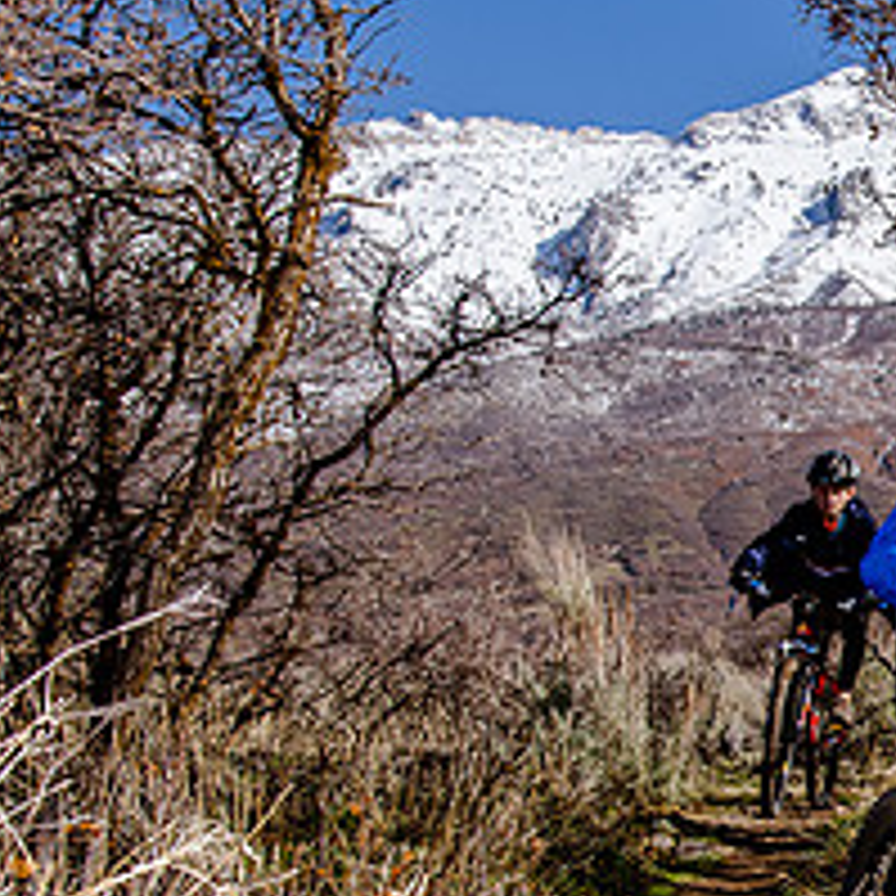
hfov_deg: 16.3
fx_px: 2899
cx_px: 1265
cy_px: 696
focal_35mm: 99
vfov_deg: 17.4
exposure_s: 1/400
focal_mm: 40
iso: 200
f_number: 9
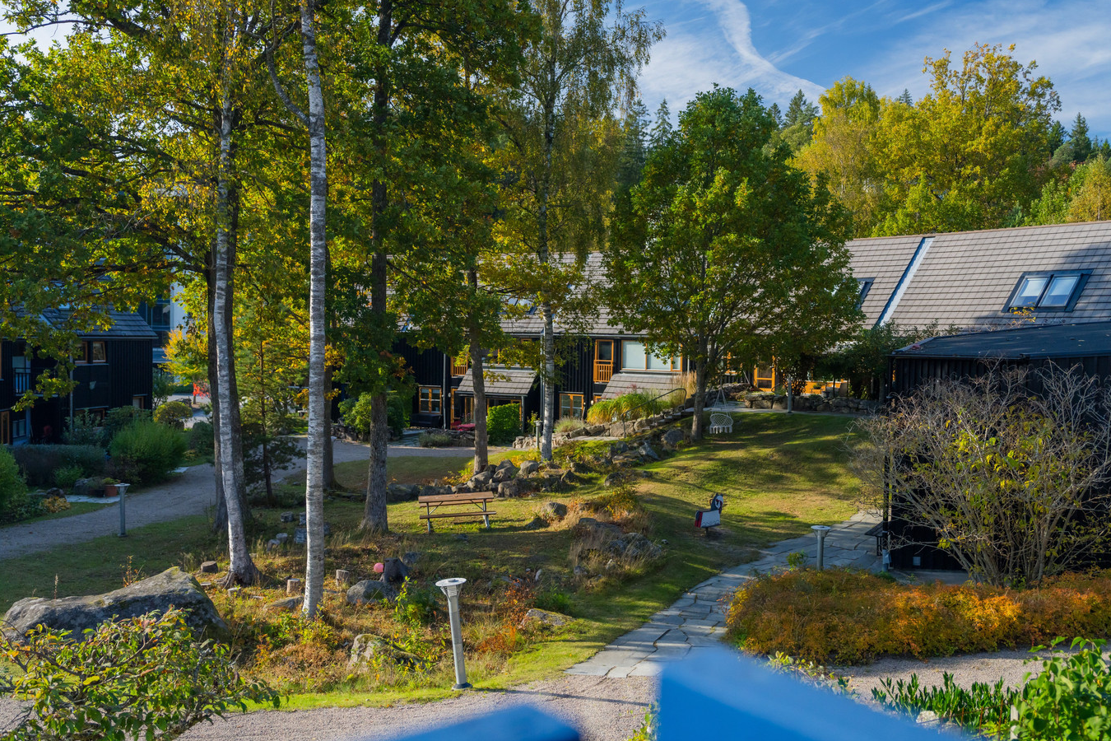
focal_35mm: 32
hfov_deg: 58.7
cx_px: 577
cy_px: 386
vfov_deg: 41.1
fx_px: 987
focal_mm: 30
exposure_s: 1/2500
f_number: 2.8
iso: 800
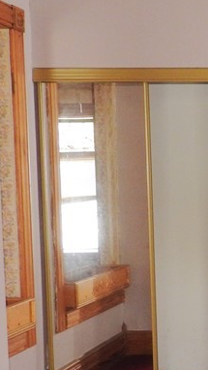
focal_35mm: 70
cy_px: 224
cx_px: 400
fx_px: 686
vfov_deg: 30.1
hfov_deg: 14.6
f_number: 3.3
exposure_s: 1/30
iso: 200
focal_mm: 4.3
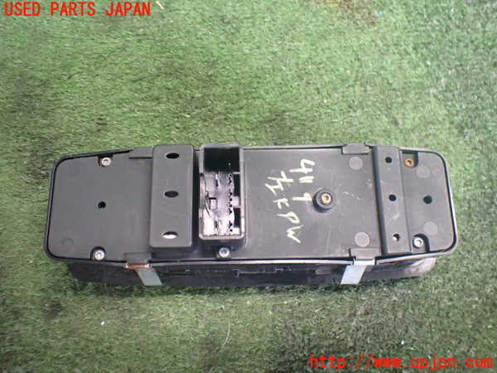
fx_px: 431
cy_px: 186
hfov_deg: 60.0
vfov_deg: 46.8
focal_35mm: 30
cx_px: 248
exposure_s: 1/30
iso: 800
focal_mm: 5.4
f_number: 2.3
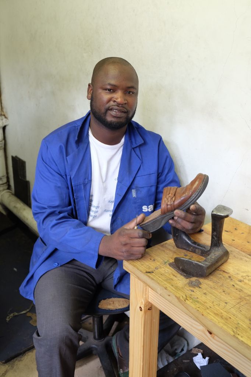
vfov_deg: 53.1
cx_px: 126
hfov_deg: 36.8
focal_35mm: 36
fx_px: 377
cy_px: 188
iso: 400
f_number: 3.2
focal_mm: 24.3
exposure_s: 1/30
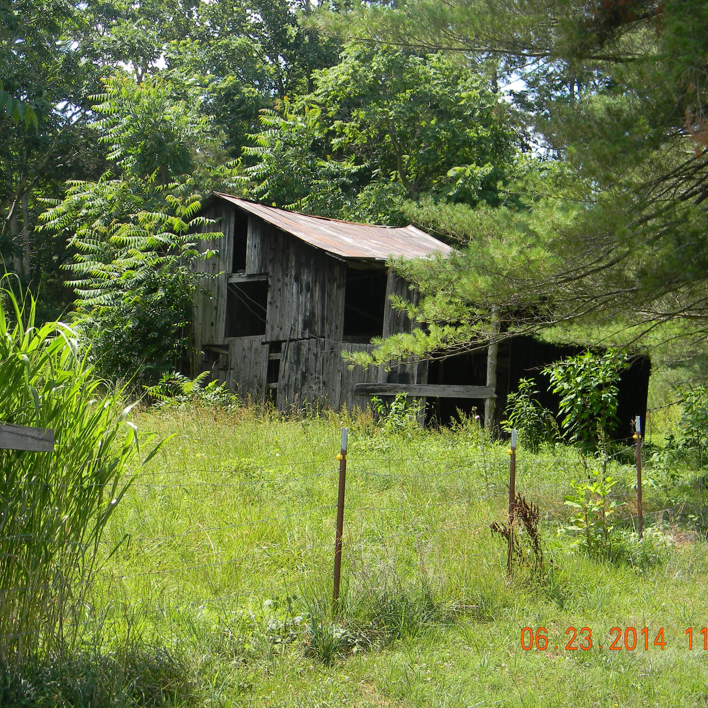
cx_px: 336
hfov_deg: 30.6
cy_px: 355
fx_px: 1296
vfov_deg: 30.6
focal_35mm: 56
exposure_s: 1/267
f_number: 3.9
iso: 80
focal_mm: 8.6
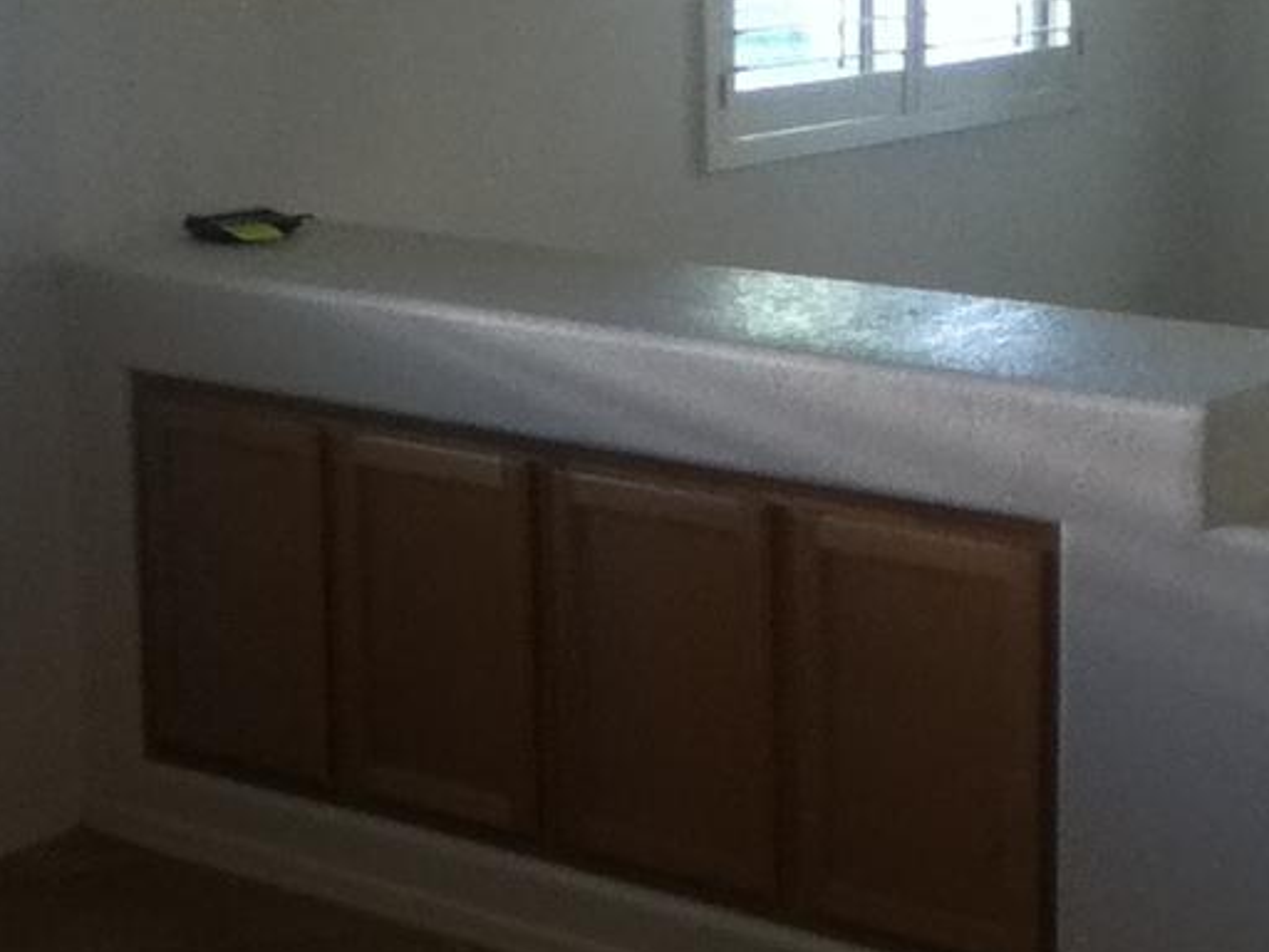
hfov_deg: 31.9
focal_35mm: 60
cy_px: 352
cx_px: 853
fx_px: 2200
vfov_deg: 24.3
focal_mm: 3.85
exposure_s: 1/30
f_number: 2.4
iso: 125
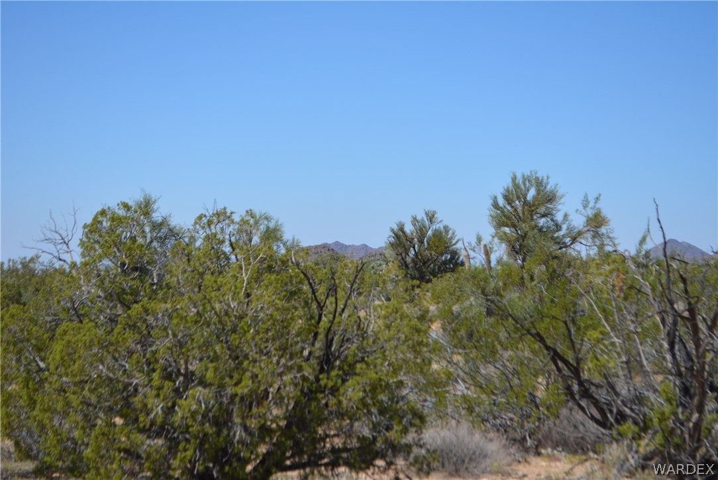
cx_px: 359
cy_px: 240
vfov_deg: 16.6
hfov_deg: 24.6
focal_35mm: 82
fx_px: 1646
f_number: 7.1
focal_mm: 55
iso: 400
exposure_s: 1/1600
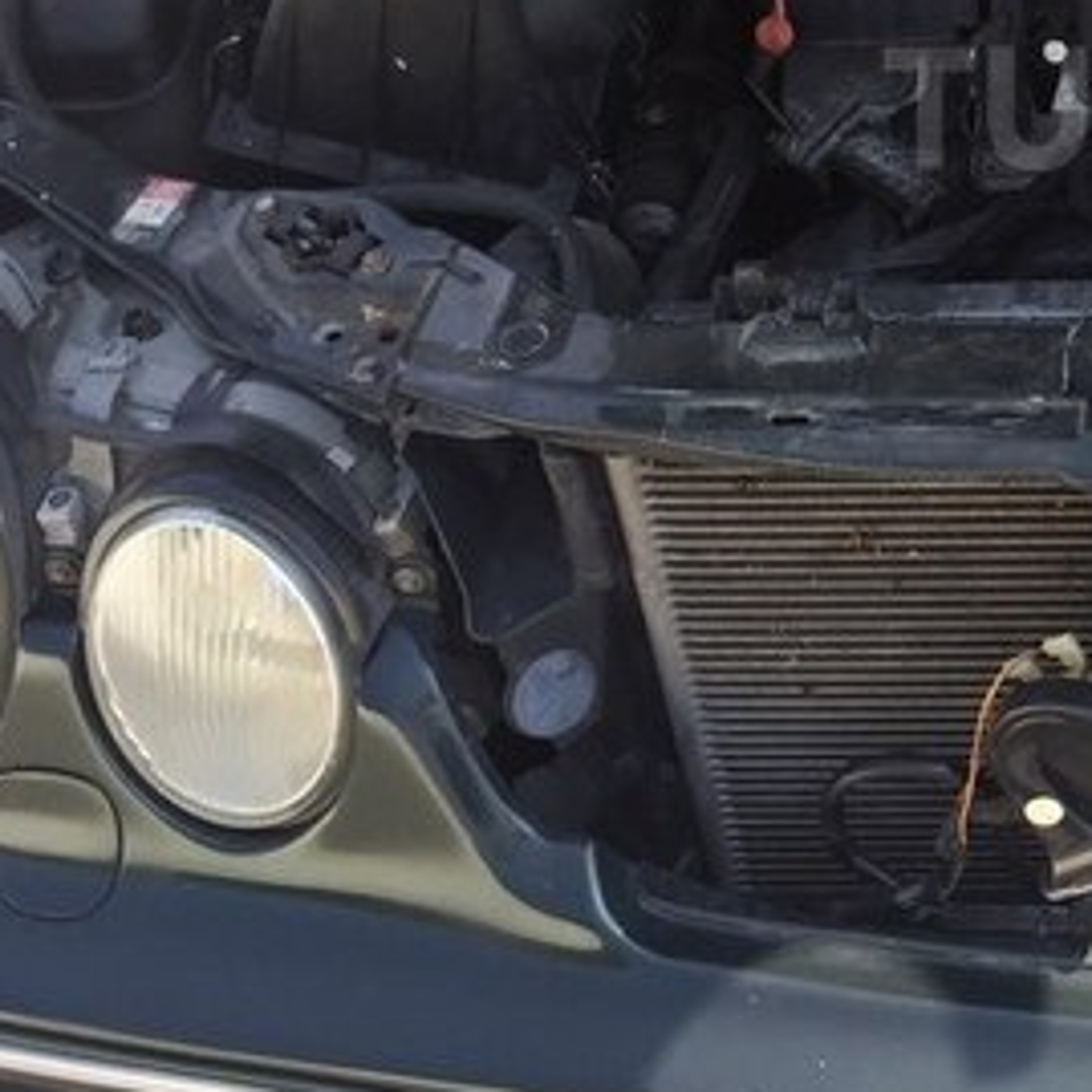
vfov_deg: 26.4
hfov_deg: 24.8
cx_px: 1299
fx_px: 2248
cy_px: 108
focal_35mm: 63
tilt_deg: -37.8
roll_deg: -1.3
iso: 32
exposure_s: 1/384
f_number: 2.2
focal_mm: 4.15
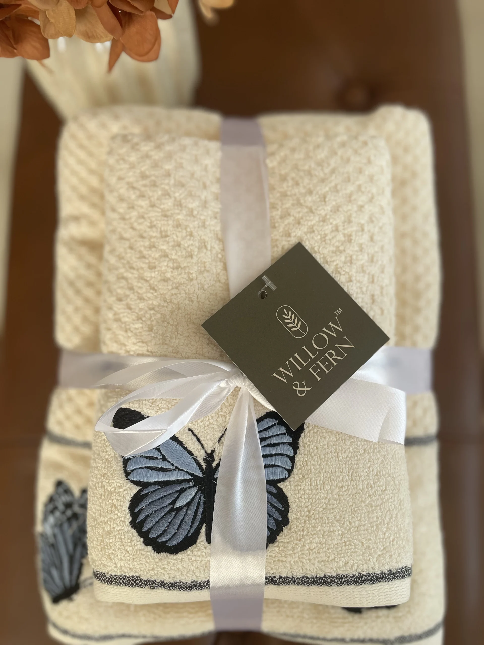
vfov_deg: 67.3
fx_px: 485
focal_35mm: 26
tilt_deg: -81.9
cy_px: 322
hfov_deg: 53.1
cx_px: 242
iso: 64
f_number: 1.6
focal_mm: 4.2
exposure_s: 1/121
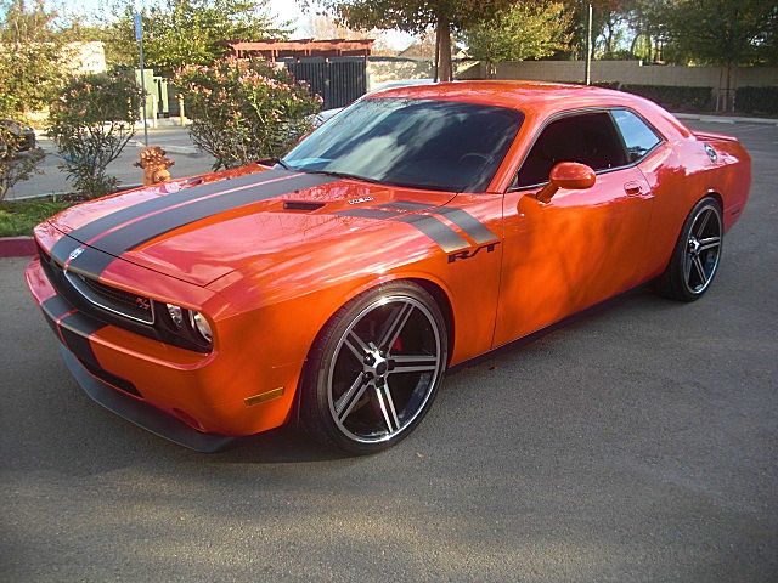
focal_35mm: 36
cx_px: 389
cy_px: 292
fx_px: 809
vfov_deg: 39.7
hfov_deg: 51.4
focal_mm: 6.3
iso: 50
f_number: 2.8
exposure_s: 1/200
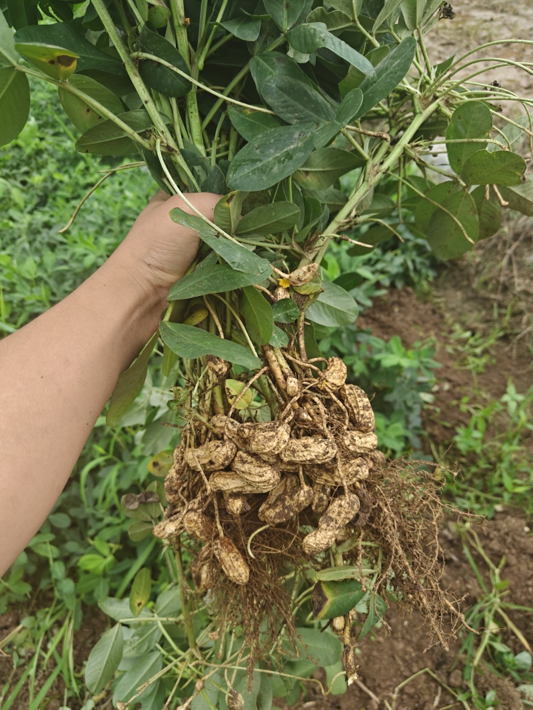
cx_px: 266
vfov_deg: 71.6
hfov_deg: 56.8
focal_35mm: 24
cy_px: 355
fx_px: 493
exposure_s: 1/450
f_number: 1.8
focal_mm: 5.59
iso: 50
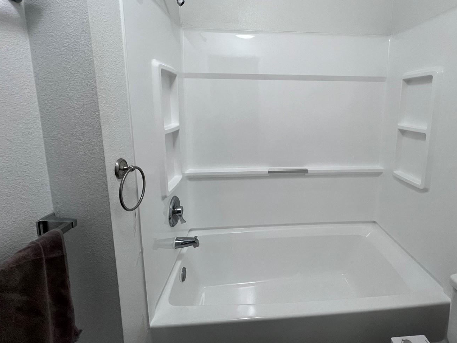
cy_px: 138
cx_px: 272
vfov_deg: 77.2
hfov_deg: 93.4
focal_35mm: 16
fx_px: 211
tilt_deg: -9.7
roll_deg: -0.9
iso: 160
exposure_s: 1/120
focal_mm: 1.57
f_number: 1.8
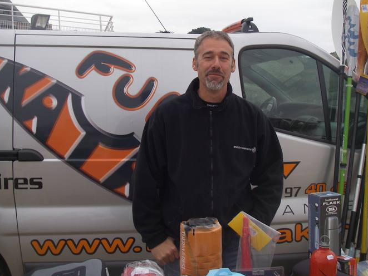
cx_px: 191
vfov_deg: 31.4
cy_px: 111
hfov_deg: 41.2
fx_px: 489
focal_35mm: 46
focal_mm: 6.3
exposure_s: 1/125
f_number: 3.3
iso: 64
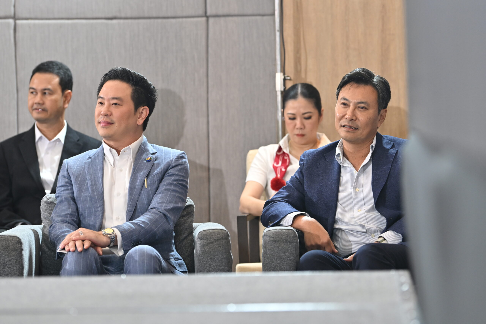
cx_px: 243
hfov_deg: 9.8
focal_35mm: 210
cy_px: 162
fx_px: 2835
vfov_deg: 6.5
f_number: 2.8
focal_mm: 140
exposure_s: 1/100
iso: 640
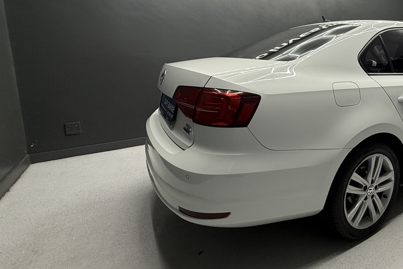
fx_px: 257
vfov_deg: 54.2
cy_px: 93
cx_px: 315
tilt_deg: -8.0
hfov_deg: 69.6
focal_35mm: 23
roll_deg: +0.5
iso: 160
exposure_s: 1/100
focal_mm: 2.22
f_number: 2.2
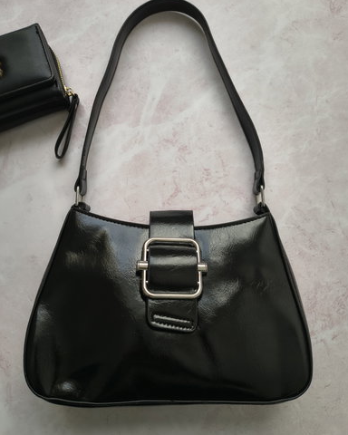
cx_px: 179
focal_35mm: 26
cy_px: 209
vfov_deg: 66.0
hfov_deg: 54.9
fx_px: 335
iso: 100
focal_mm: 5.56
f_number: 1.8
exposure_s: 1/182
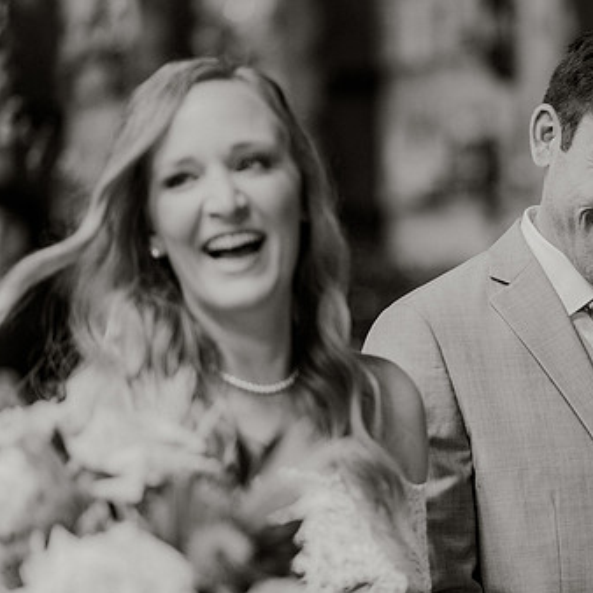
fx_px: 3256
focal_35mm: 168
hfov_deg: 10.4
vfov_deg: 10.4
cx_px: 526
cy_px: 355
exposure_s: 1/250
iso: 640
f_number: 2
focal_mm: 105
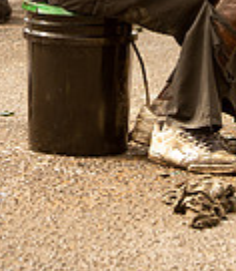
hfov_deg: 3.7
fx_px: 3688
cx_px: 31
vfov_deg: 4.2
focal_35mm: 445
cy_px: -102
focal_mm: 98
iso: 280
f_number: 5.6
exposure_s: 1/160
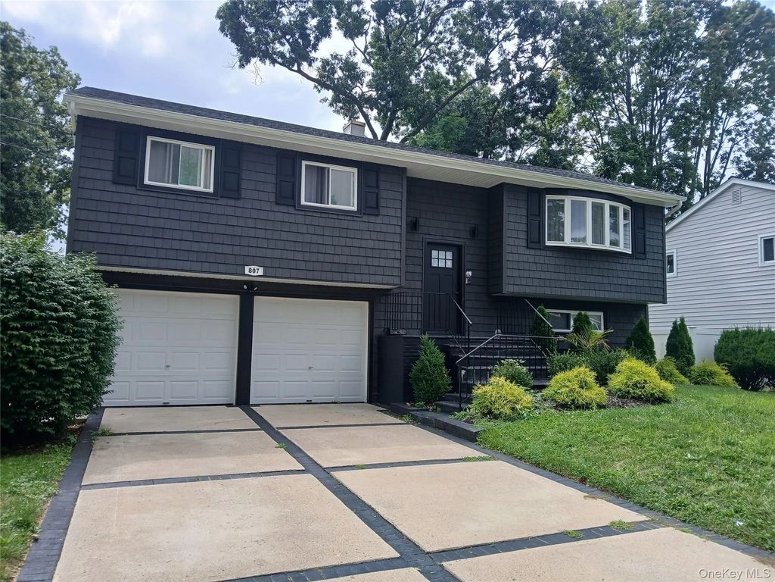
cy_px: 291
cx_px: 388
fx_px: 582
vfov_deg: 53.1
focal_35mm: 26
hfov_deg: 67.3
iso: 20
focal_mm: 3.98
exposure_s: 1/365
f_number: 1.8
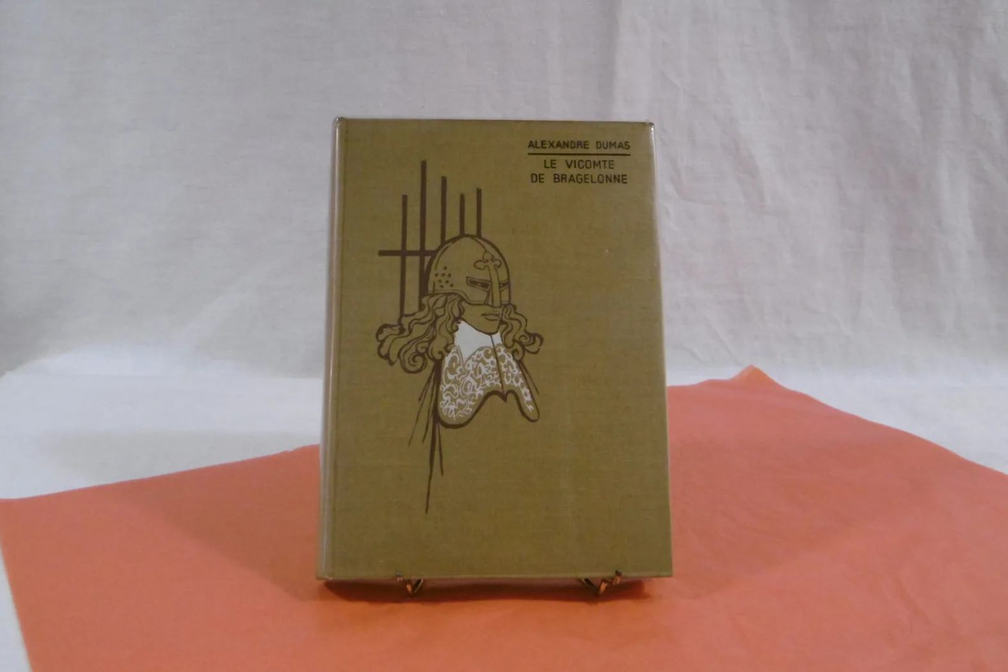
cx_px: 500
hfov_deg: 48.5
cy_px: 326
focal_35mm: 40
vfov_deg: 33.4
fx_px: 1120
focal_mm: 6.8
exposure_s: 1/40
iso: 400
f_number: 3.7
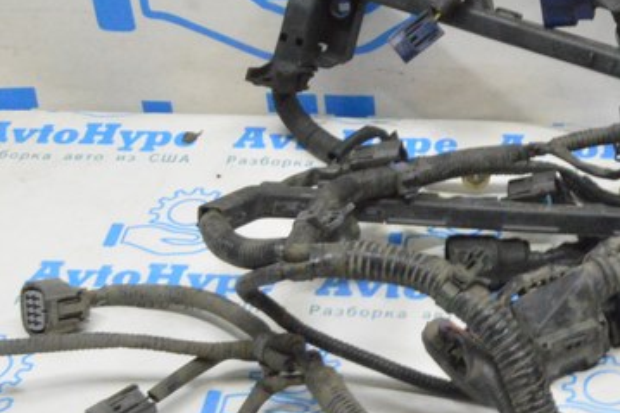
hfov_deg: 21.1
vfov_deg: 14.5
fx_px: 1618
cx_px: 594
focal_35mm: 94
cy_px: 219
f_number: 20
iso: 6400
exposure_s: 1/15
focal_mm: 22
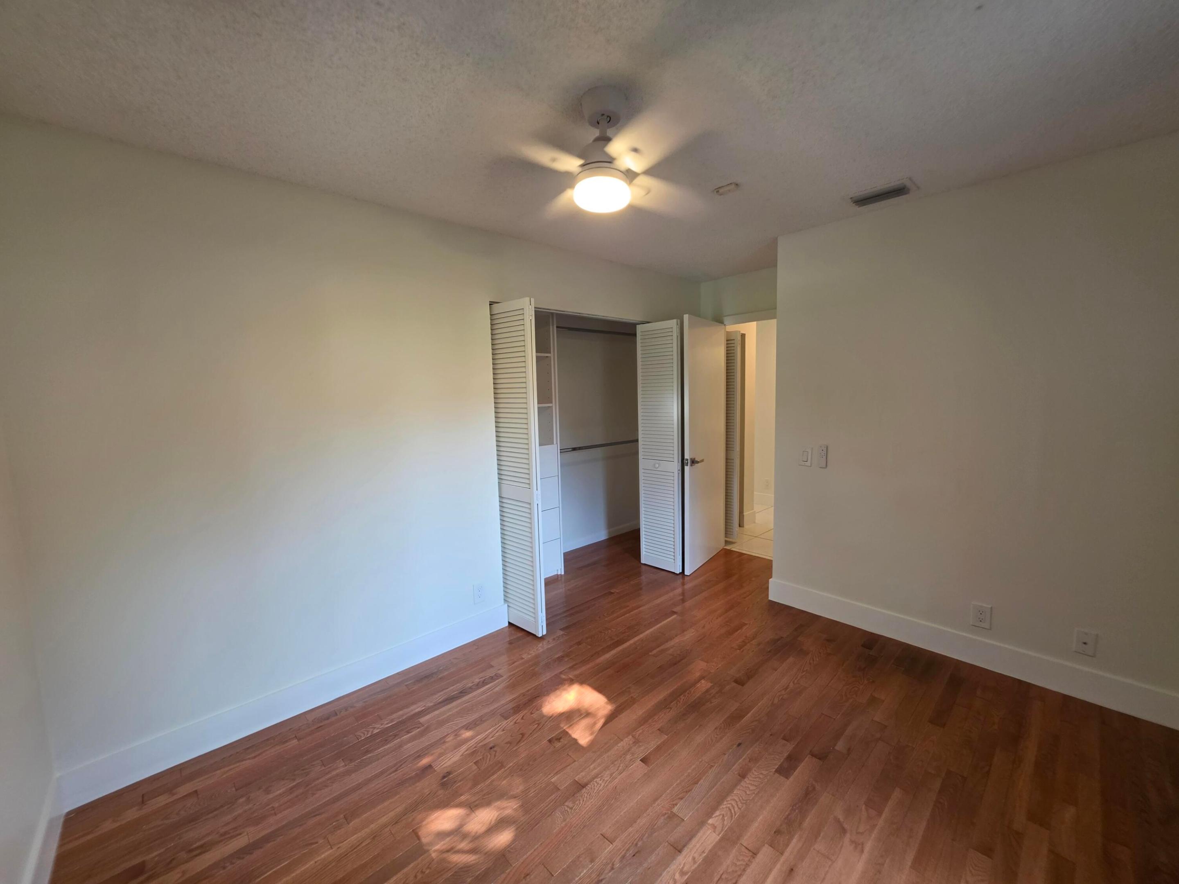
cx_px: 590
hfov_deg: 106.2
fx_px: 443
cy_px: 442
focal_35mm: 13
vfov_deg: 89.9
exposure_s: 1/100
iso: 125
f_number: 1.9
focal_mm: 2.2
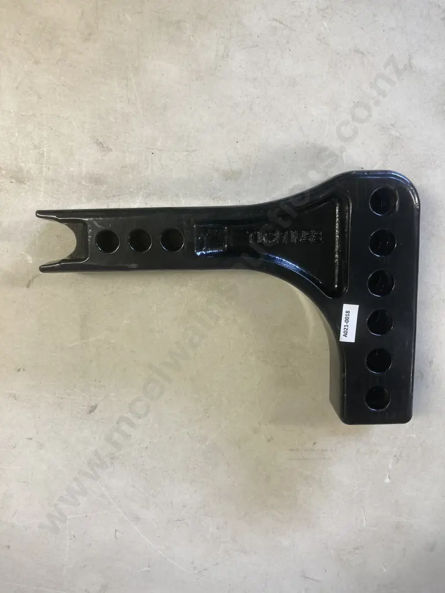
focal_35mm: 28
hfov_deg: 49.7
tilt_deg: -78.7
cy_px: 296
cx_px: 222
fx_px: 480
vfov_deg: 63.4
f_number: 1.8
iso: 50
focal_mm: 3.99
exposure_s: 1/50
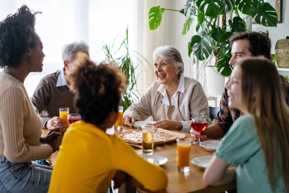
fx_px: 441
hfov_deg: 36.2
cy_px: 96
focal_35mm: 55
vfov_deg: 24.6
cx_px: 144
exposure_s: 1/320
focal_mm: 55
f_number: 1.8
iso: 320
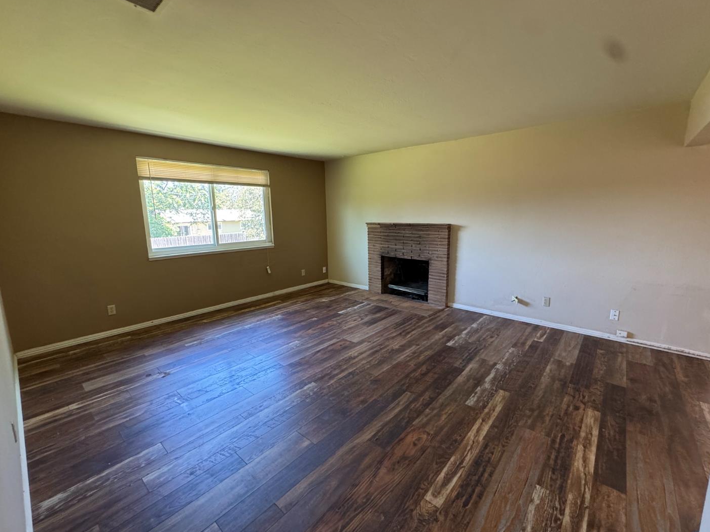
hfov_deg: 98.1
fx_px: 308
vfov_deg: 81.7
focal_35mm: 15
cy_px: 261
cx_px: 372
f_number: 2.2
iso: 320
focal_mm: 2.22
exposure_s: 1/69
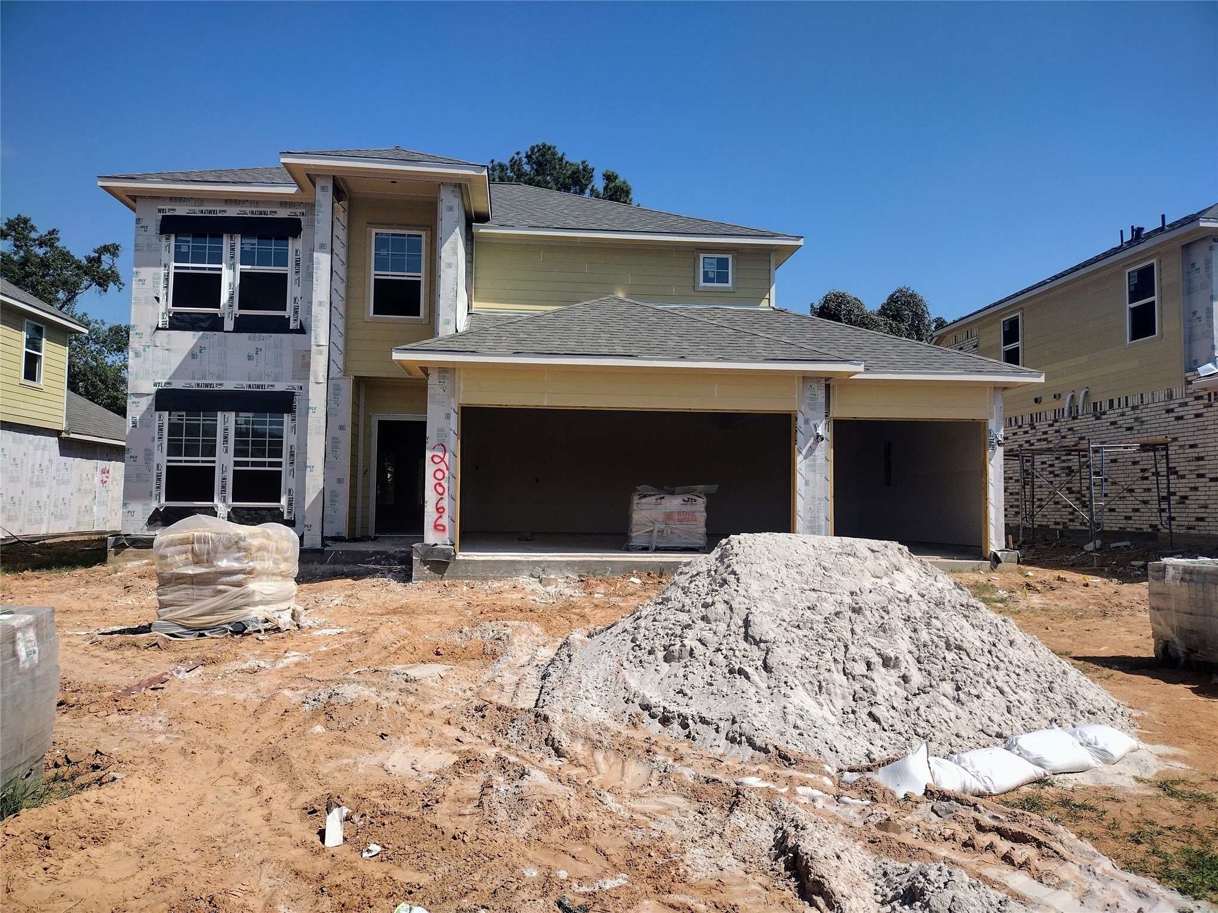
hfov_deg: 65.3
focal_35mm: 27
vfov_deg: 51.4
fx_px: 950
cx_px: 609
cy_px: 456
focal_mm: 4.71
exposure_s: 1/2567
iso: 100
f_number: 1.7
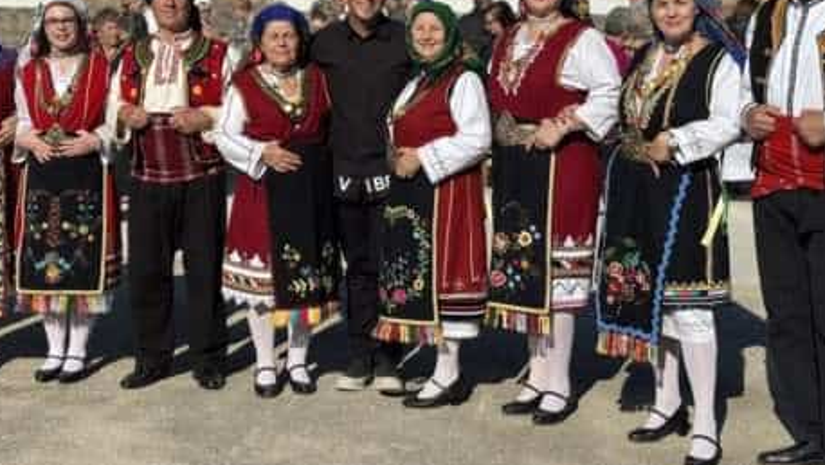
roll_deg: -0.6
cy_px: 88
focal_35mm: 73
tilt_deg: -3.9
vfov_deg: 16.4
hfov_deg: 28.9
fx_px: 1597
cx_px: 319
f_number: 1.78
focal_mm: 6.76
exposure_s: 1/7092
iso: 80
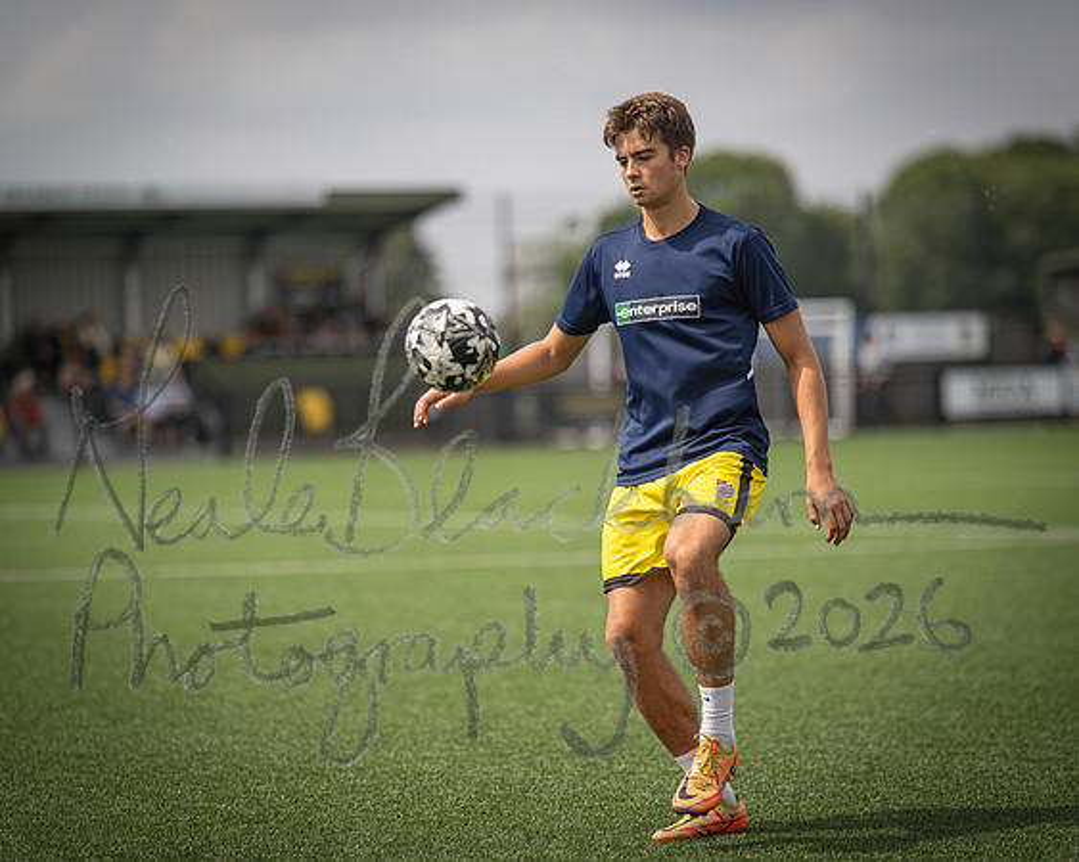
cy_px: 431
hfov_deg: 12.7
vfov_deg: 10.1
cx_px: 540
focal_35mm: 152
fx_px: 4856
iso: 100
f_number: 1.8
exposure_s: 1/3200
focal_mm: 135
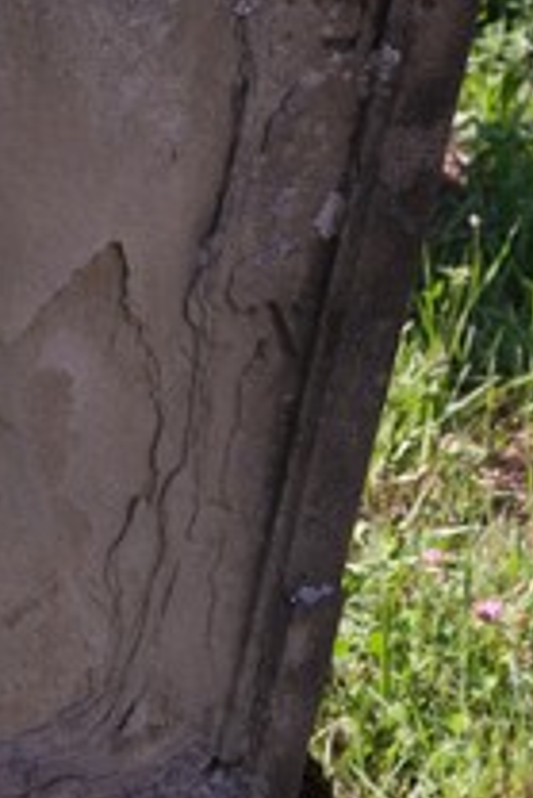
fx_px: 3259
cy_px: 311
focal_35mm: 147
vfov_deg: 13.9
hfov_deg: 9.3
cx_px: -65
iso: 1000
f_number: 6.4
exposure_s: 1/1000
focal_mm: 34.3
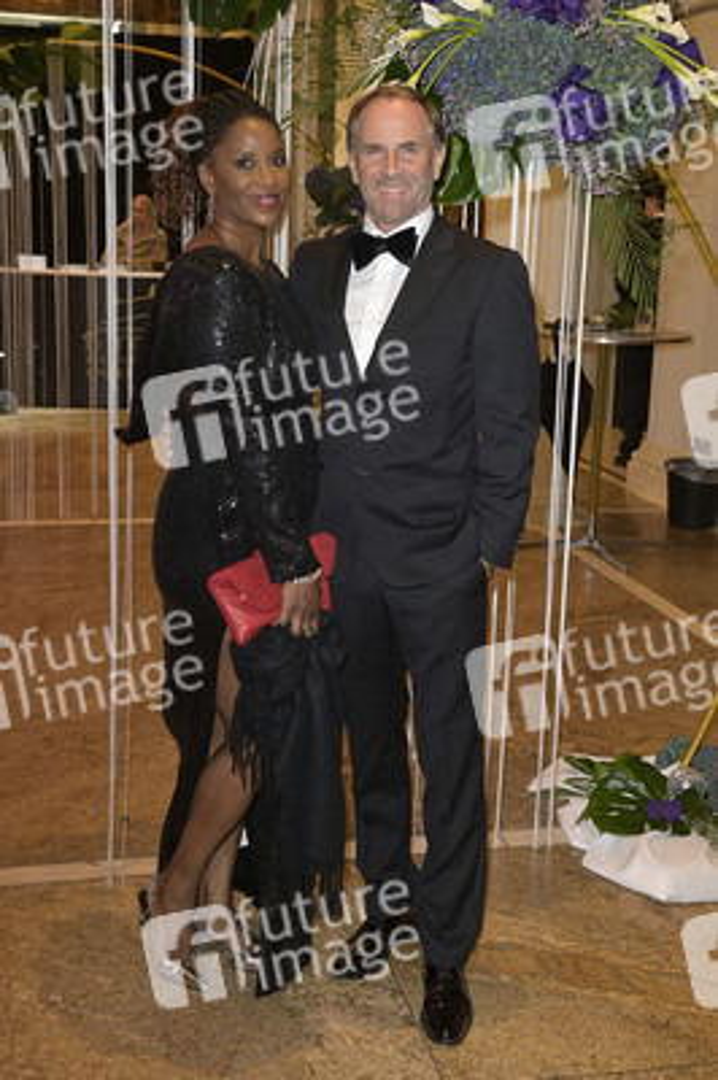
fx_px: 1319
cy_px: 540
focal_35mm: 44
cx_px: 359
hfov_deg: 30.5
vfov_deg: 44.5
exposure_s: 1/50
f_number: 5.6
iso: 2500
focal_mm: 44
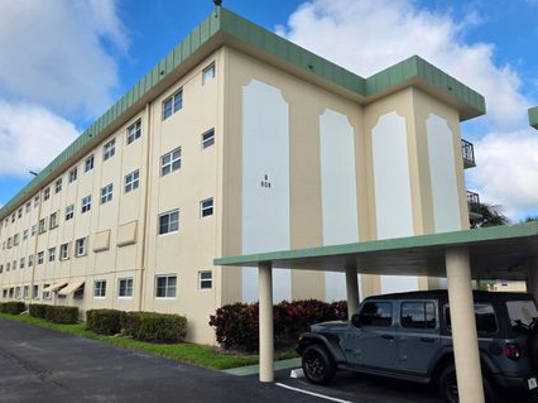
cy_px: 210
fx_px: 419
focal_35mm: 27
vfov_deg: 51.3
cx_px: 237
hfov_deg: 65.1
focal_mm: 6.25
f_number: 1.7
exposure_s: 1/4057
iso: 80
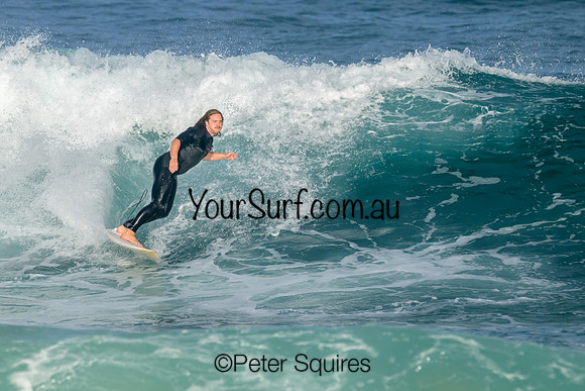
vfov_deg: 1.6
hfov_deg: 2.5
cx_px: 251
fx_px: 13621
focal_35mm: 838
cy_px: 172
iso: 450
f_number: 11
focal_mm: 600
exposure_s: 1/1600
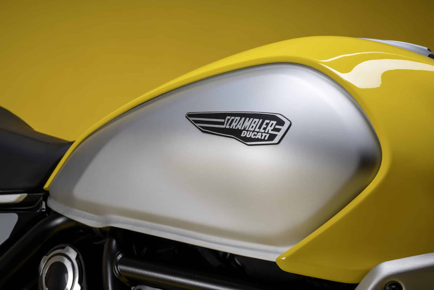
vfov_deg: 23.8
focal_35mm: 57
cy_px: 145
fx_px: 687
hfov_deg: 35.1
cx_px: 217
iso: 100
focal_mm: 57
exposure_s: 1/160
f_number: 16
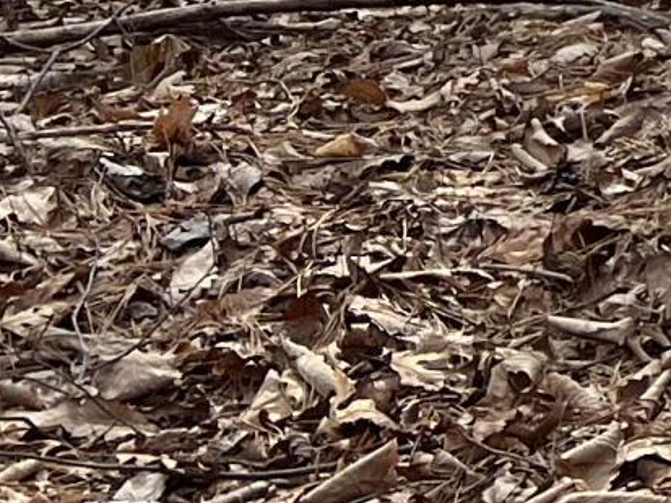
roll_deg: +3.3
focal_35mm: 189
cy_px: -659
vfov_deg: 7.4
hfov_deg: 8.6
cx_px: 2031
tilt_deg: -3.1
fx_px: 3665
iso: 50
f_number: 1.5
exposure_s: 1/1280
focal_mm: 5.7
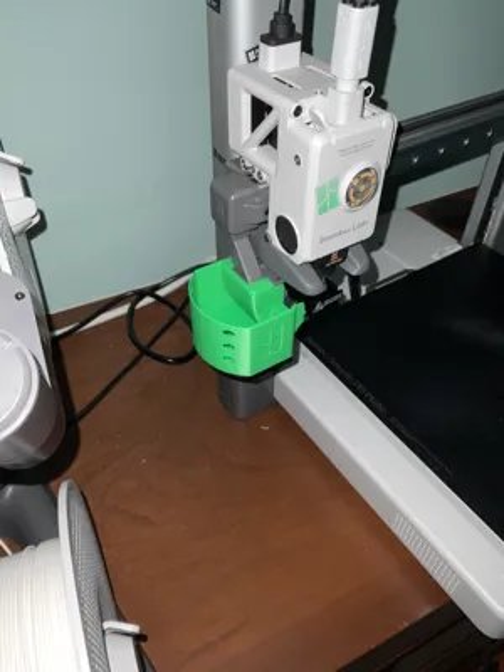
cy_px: 336
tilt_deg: -45.0
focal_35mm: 29
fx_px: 563
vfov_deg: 61.7
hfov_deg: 48.2
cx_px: 252
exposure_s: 1/30
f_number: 1.8
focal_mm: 3
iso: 16
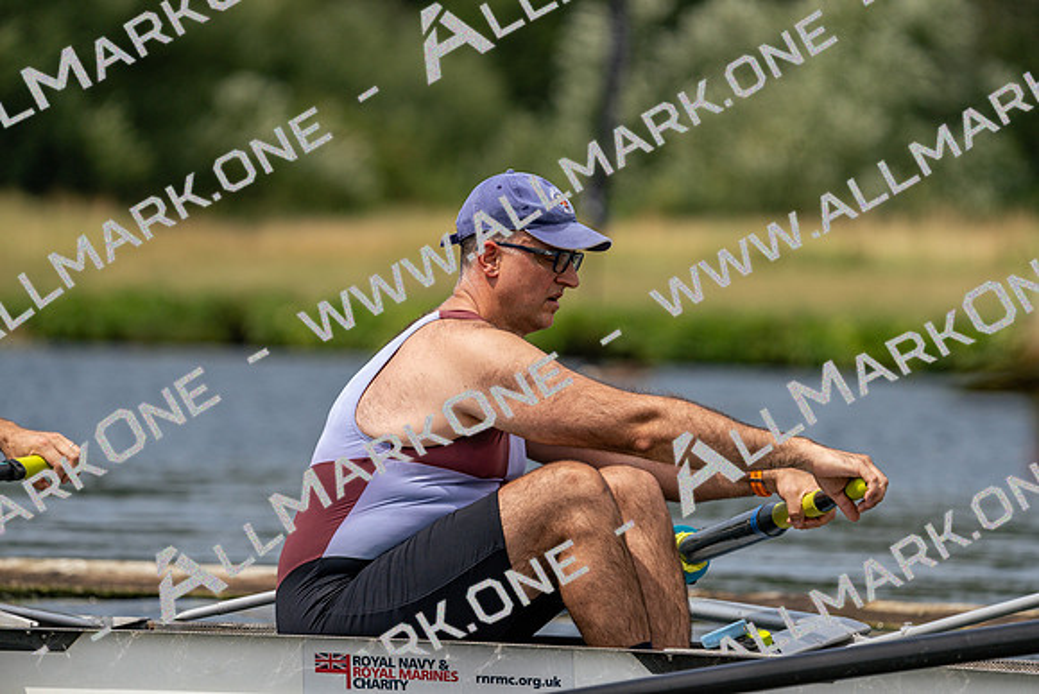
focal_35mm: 391
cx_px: 520
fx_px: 11287
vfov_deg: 3.5
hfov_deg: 5.3
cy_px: 347
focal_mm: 391
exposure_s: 1/1600
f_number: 6.3
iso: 250
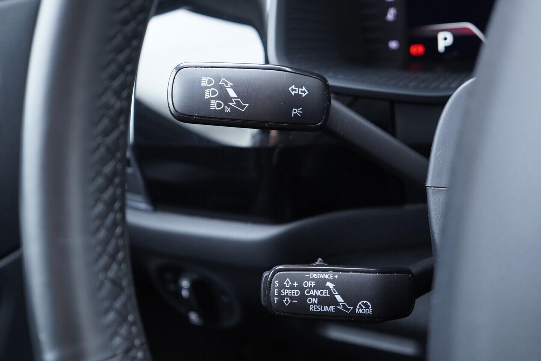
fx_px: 541
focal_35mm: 36
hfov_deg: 53.1
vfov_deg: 36.9
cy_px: 180
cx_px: 270
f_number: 2.8
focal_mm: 24
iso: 800
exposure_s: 1/40
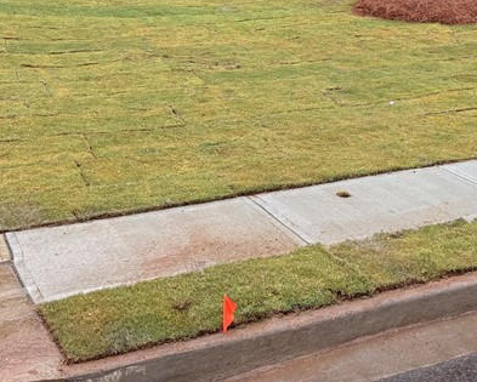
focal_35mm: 61
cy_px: -67
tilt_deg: +1.3
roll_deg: +3.8
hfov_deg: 30.1
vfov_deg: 23.1
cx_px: 390
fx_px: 862
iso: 100
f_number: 1.78
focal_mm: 6.76
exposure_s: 1/166
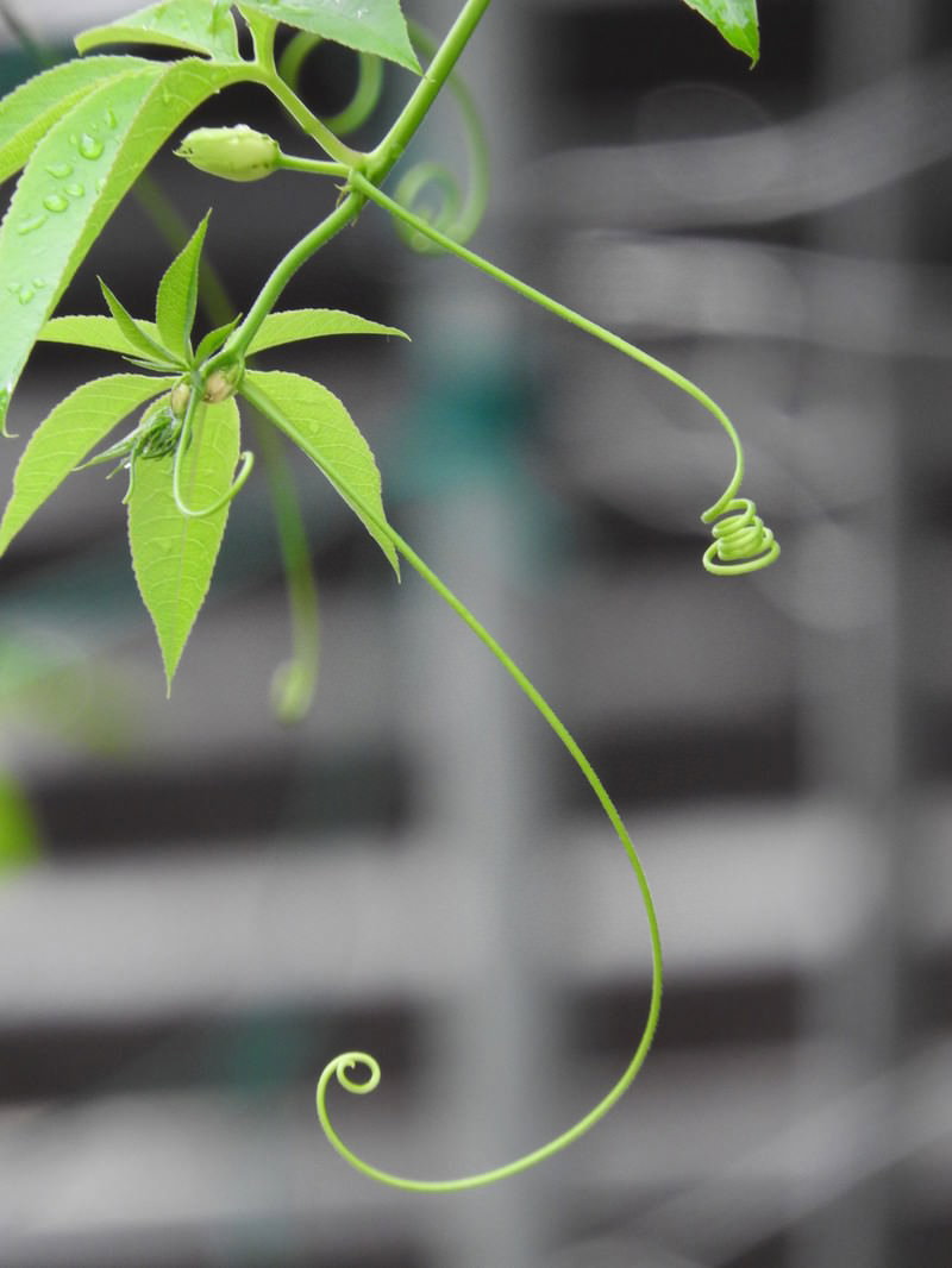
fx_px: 40320
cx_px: 476
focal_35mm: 1100
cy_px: 634
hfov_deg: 1.4
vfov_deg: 1.8
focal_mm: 197.1
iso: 400
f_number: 5.6
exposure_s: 1/125
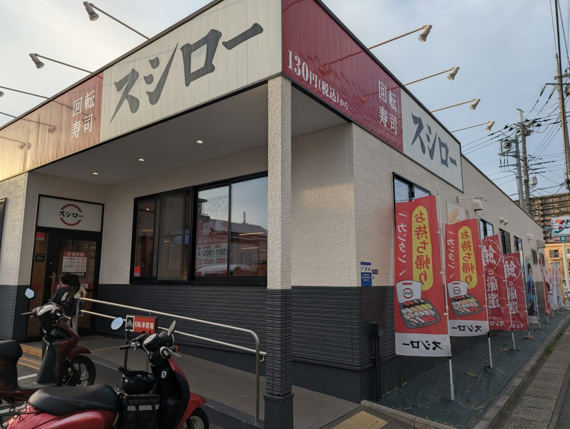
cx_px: 285
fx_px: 396
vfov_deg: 56.9
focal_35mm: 24
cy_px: 214
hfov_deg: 71.5
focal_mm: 6.81
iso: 41
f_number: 1.85
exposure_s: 1/845
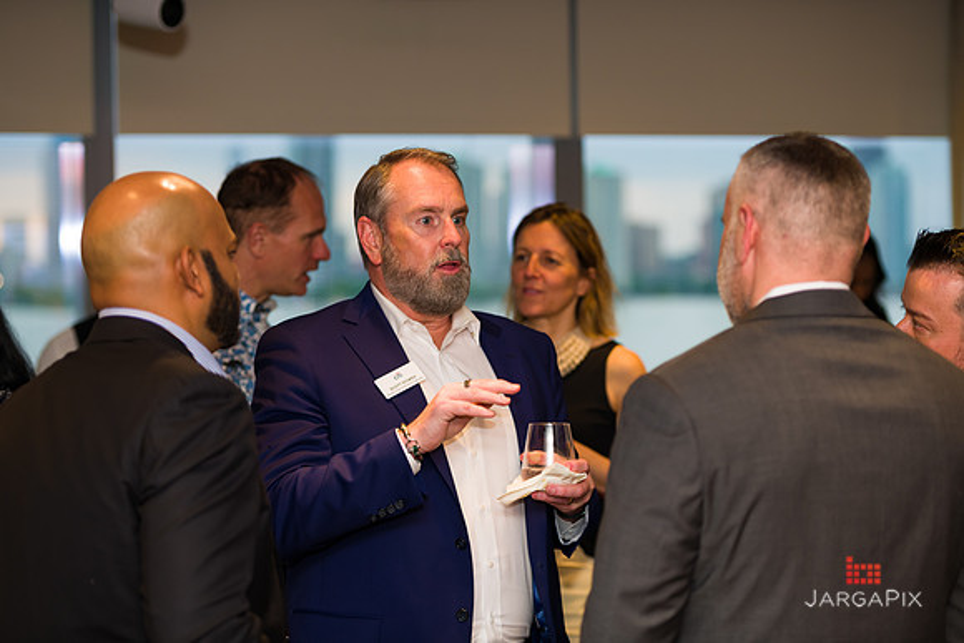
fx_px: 2544
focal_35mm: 95
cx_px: 482
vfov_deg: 14.4
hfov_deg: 21.5
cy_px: 322
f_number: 3.2
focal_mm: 95
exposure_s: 1/200
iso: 400
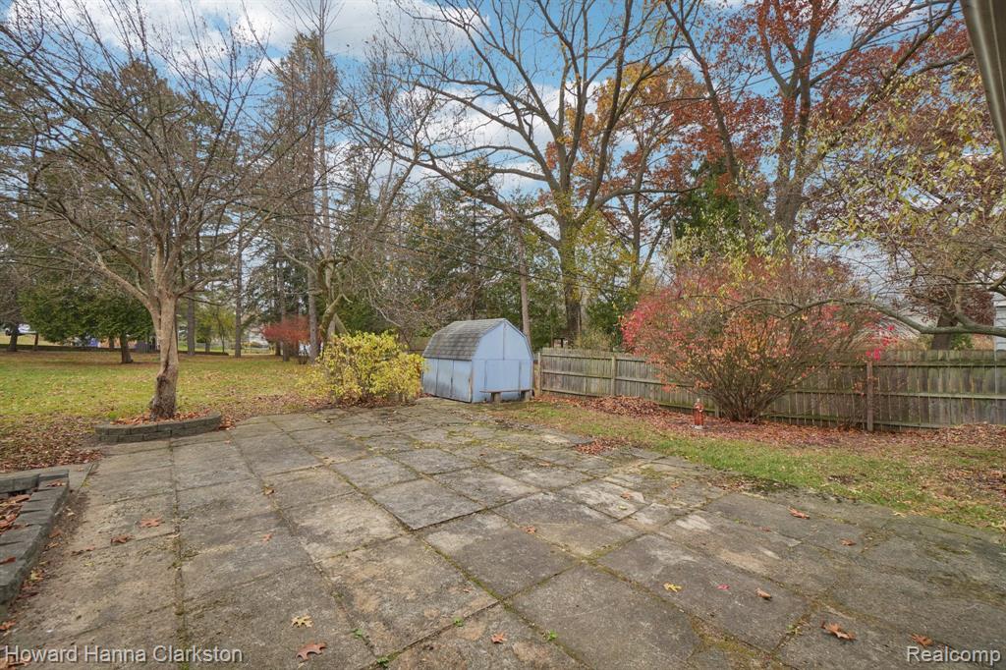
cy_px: 335
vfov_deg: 77.3
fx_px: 419
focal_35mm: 15
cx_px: 503
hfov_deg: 100.4
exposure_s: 1/30
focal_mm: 10
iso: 250
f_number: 8
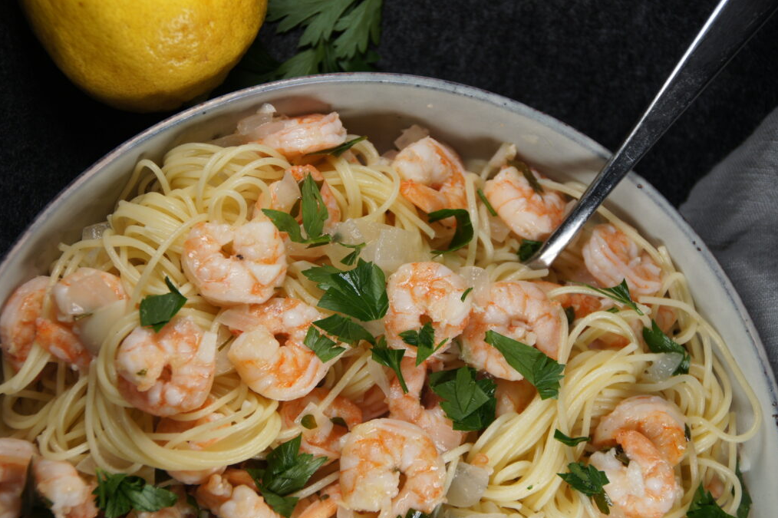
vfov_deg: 12.9
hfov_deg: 19.3
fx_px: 2290
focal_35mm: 106
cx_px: 390
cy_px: 261
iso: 100
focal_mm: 70
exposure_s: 1/160
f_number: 5.6
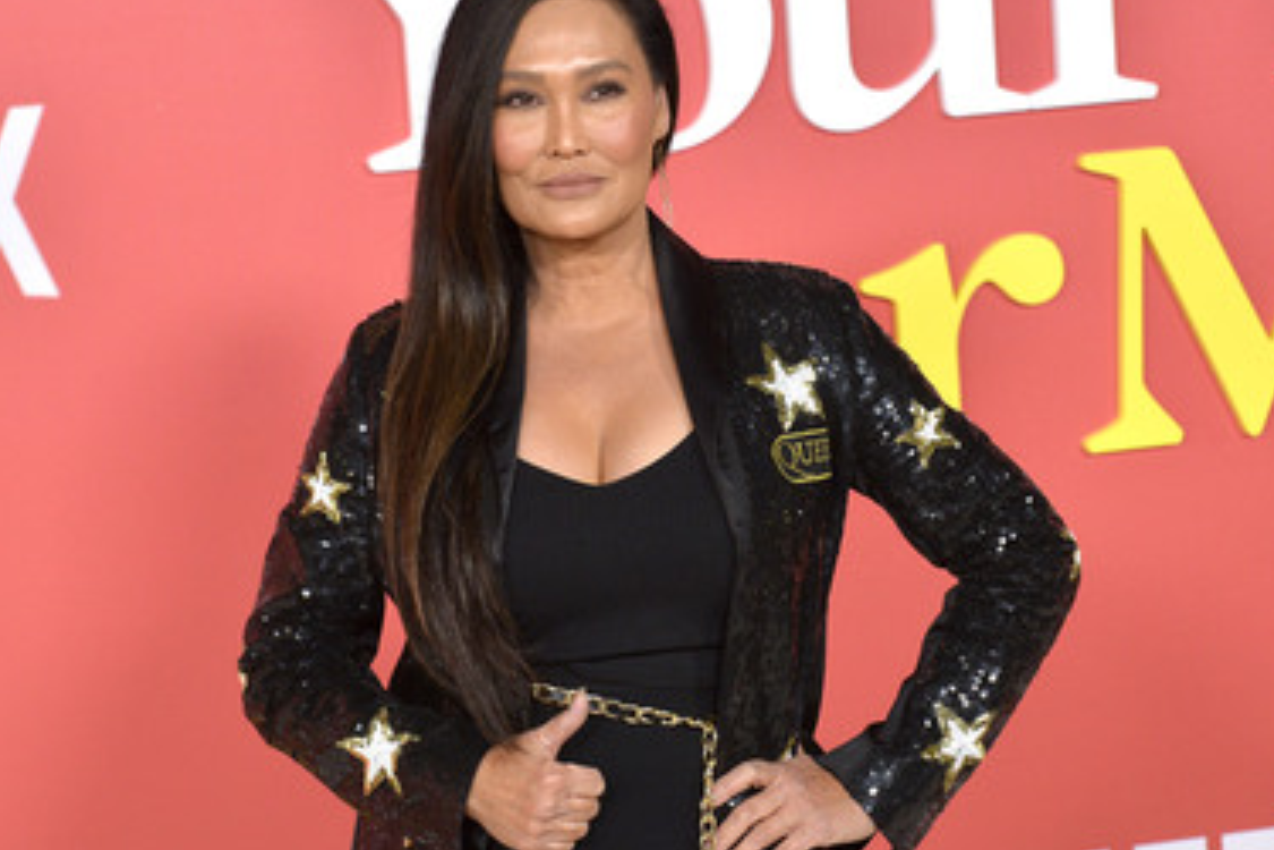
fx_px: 4246
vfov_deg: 11.4
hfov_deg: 17.1
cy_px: 411
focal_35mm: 120
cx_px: 595
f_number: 6.3
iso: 2000
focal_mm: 100
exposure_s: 1/320
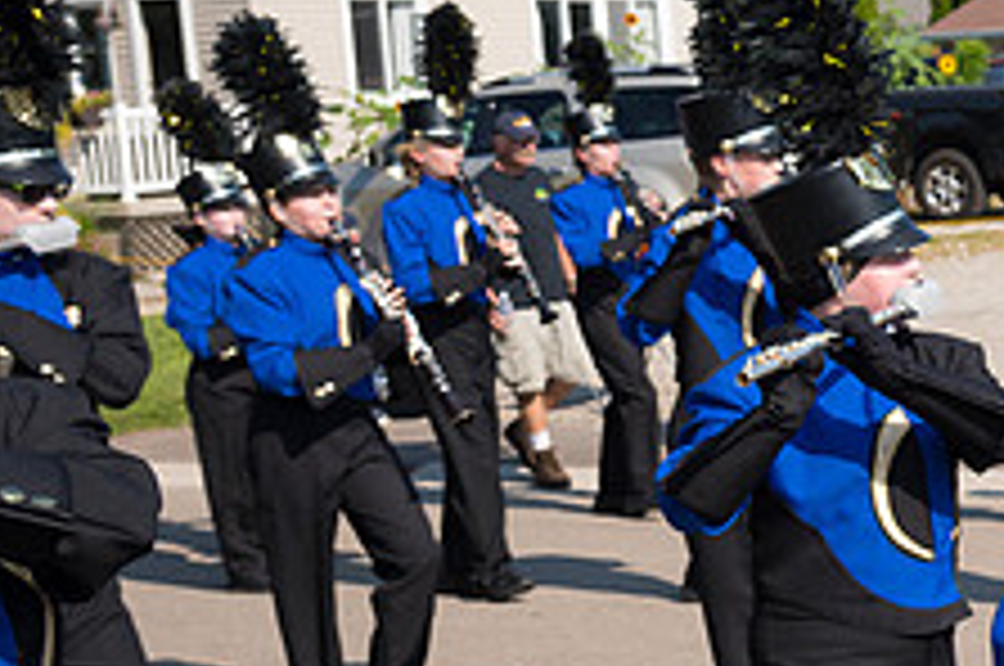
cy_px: 371
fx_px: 2757
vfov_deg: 13.8
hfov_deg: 19.1
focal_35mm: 99
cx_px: 1301
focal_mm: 38
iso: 320
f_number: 6.3
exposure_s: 1/800
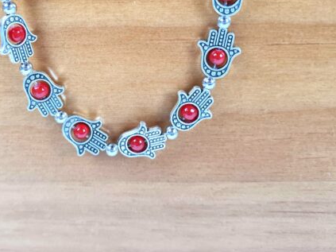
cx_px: 123
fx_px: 417
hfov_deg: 43.5
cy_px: 50
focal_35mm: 43
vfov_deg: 32.6
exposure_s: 1/120
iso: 200
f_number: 1.8
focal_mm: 5.4
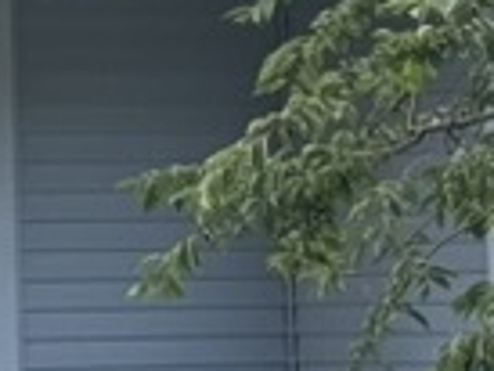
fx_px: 5128
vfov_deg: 4.1
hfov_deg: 5.5
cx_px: -227
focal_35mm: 359
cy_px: -223
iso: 64
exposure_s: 1/664
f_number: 1.78
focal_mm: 6.76
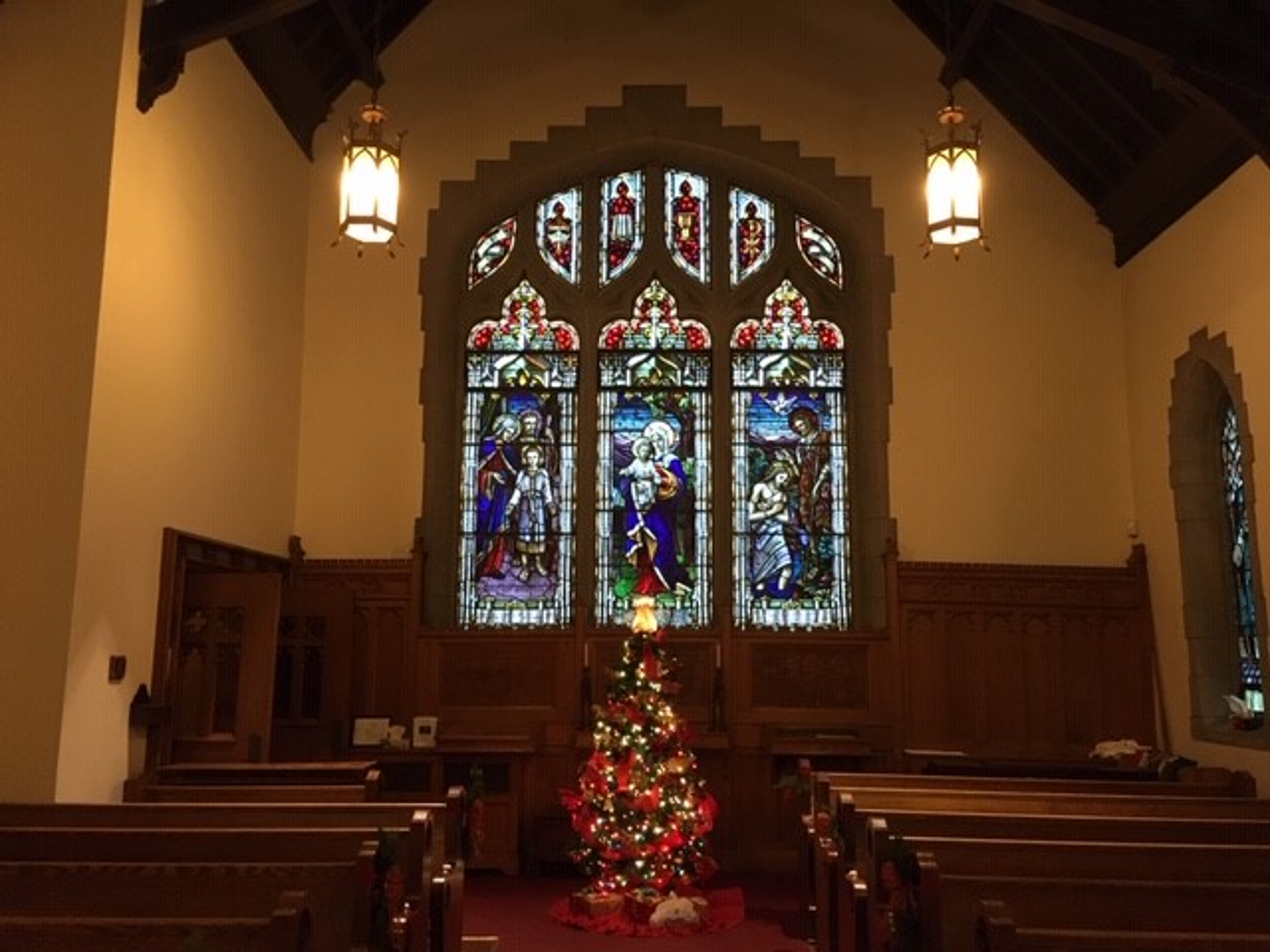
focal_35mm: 29
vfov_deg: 48.2
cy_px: 476
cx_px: 635
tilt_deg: +9.3
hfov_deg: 61.7
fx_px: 1064
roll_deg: -1.4
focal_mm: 4.15
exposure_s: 1/20
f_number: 2.2
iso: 200
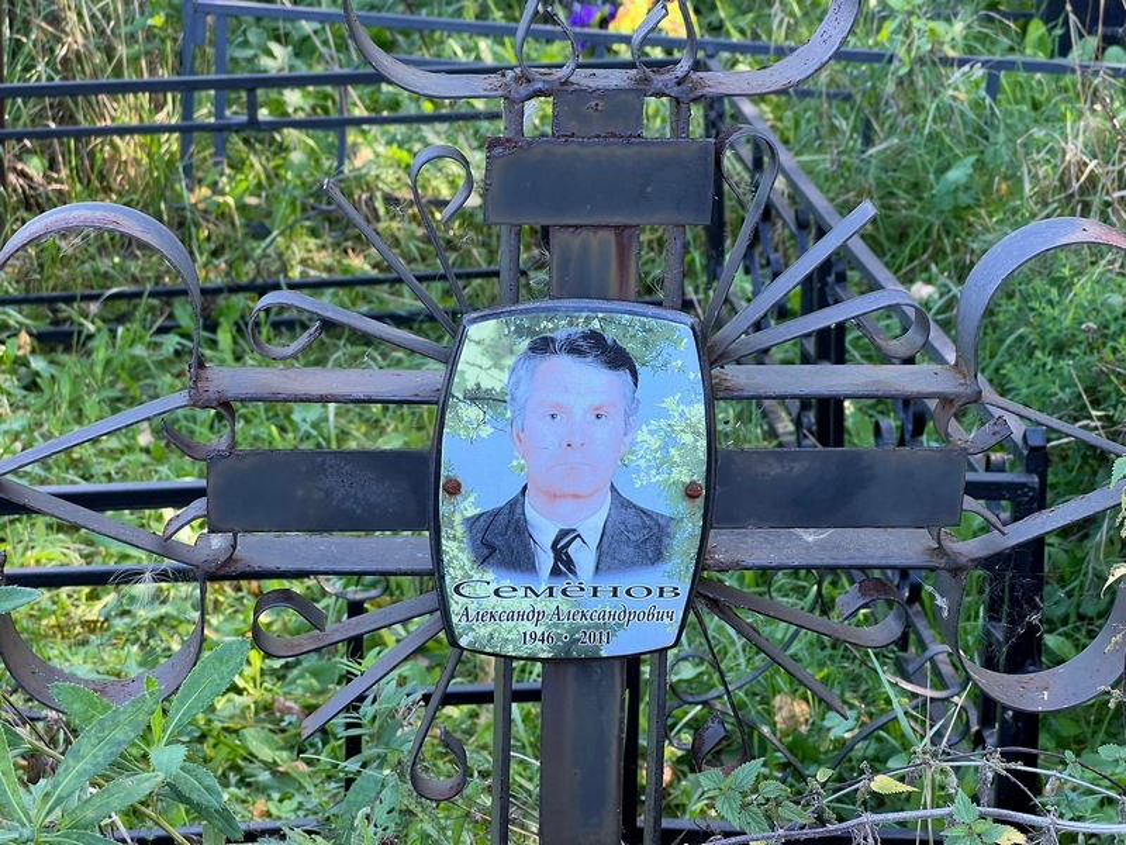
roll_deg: +0.2
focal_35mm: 77
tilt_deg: -19.9
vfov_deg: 19.1
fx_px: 2505
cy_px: 422
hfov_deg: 25.3
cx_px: 563
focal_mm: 9
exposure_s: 1/99
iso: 32
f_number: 2.8
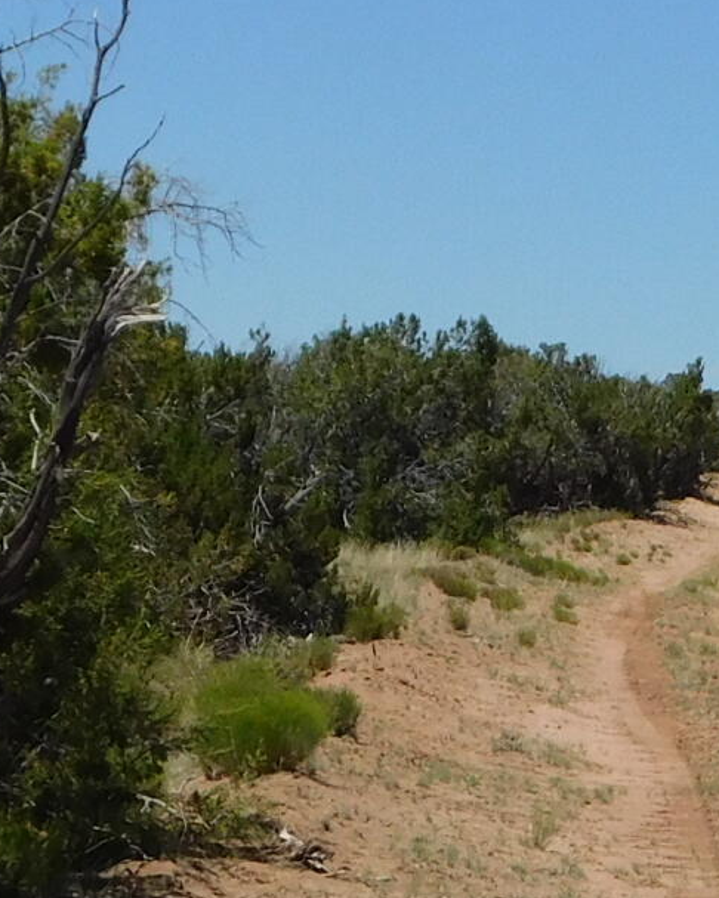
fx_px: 5769
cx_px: 682
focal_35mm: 217
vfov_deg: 8.9
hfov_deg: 7.1
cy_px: 509
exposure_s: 1/500
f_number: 7.4
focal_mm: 8
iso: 125
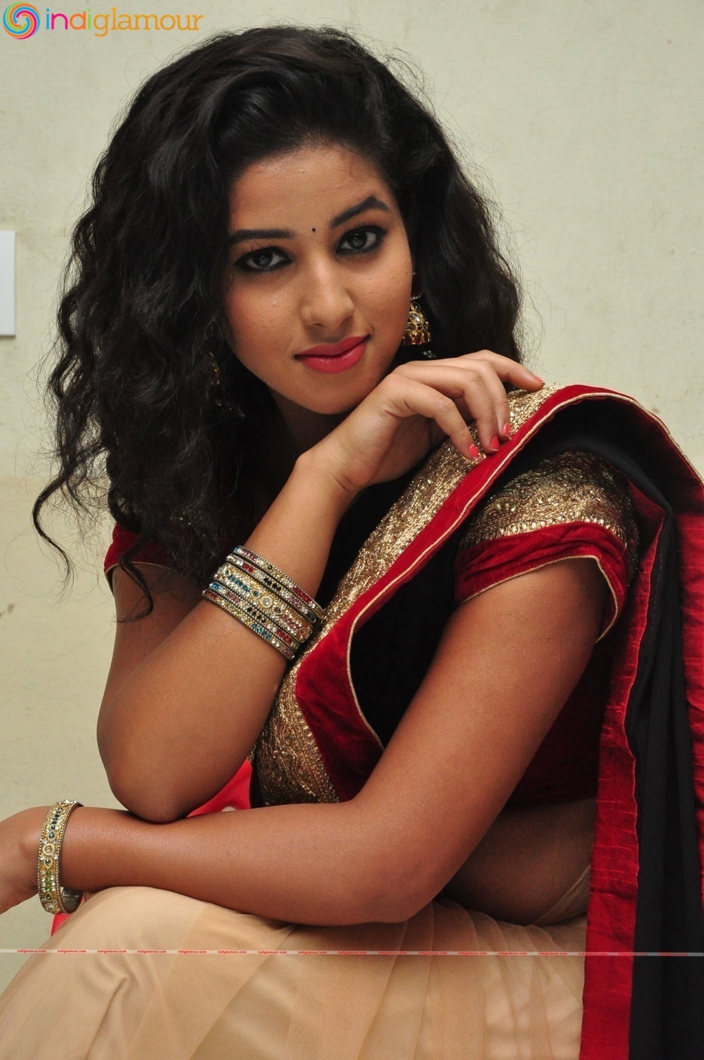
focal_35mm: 93
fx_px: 2735
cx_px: 352
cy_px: 530
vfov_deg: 21.9
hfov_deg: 14.7
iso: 1600
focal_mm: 62
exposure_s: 1/125
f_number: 7.1
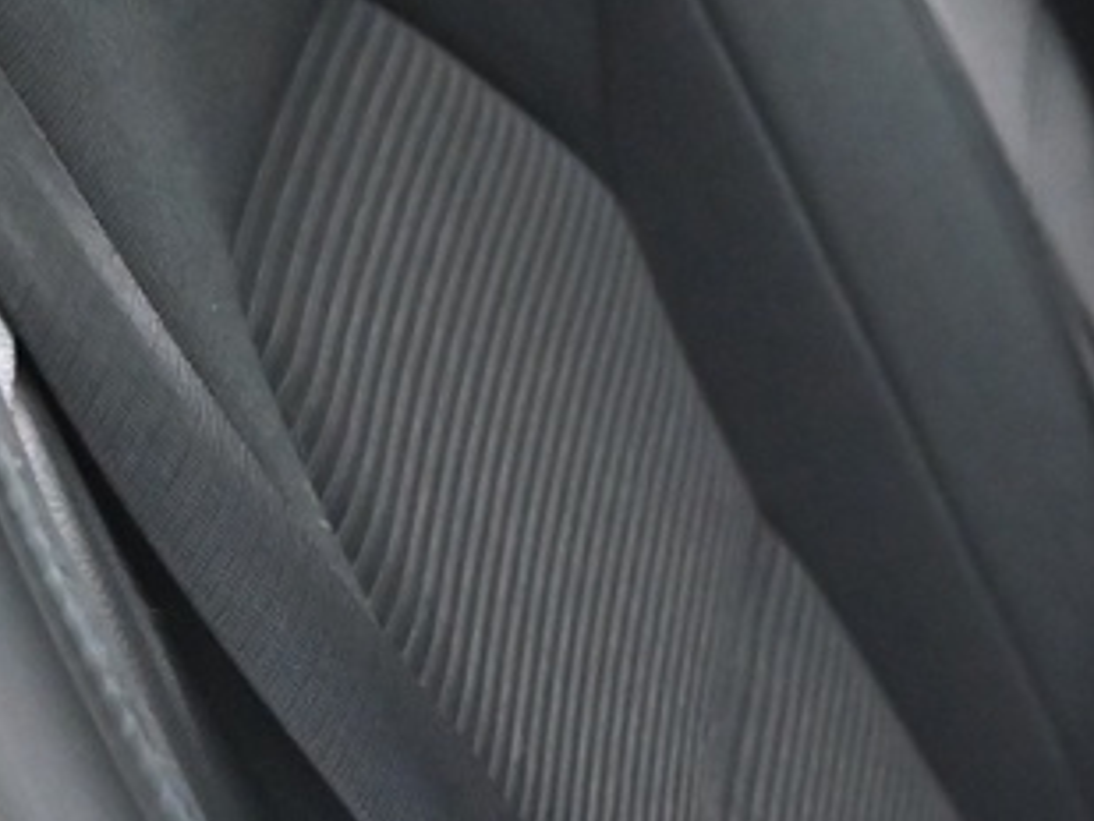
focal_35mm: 146
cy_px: 1203
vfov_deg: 9.9
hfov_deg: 12.2
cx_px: 2110
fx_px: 4616
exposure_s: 1/60
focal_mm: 29
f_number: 4.5
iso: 7200
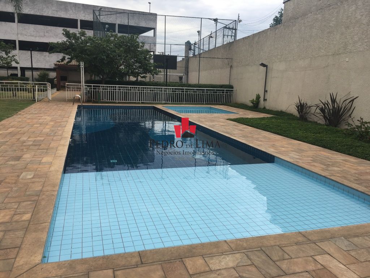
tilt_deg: -12.2
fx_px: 310
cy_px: 139
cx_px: 185
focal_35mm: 29
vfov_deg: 48.2
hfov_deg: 61.7
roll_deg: -1.8
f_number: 2.2
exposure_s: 1/610
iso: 25
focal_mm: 4.15
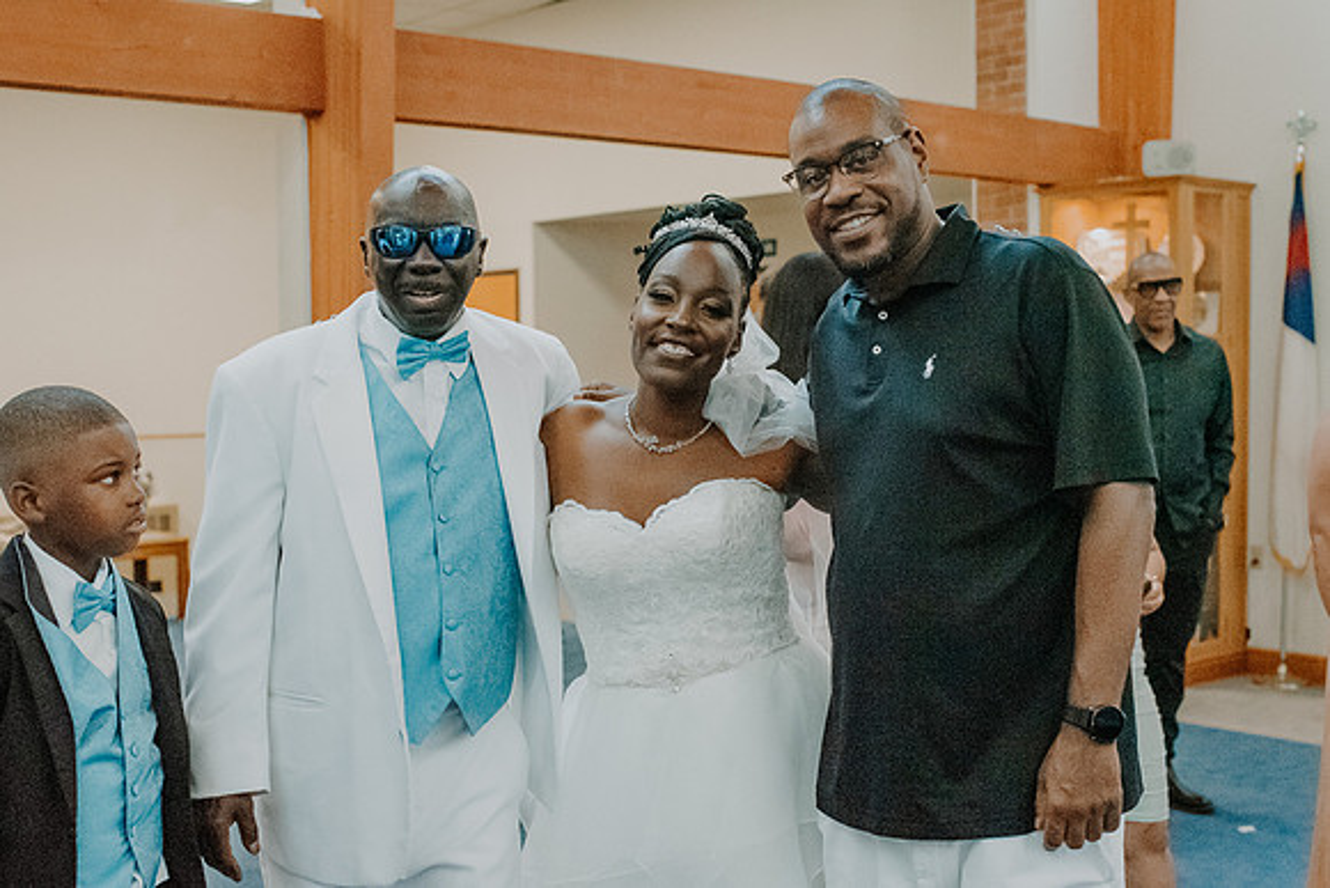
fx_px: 1743
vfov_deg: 28.6
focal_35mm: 47
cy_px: 466
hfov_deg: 41.8
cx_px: 639
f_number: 3.2
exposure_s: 1/1250
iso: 12800
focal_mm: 35
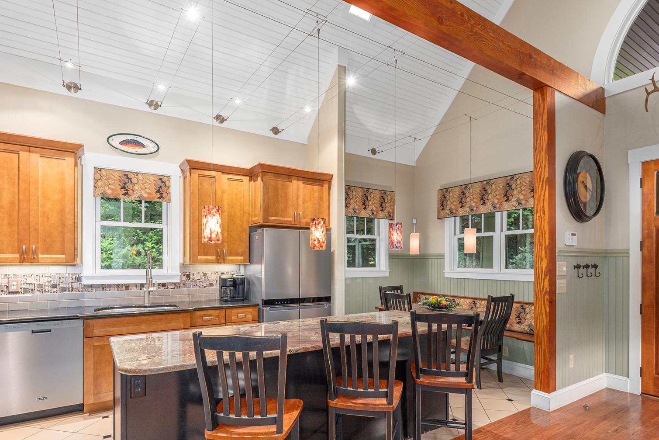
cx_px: 330
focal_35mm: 19
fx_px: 348
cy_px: 263
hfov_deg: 86.9
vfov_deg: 64.0
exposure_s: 1/40
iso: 320
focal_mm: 14
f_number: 8
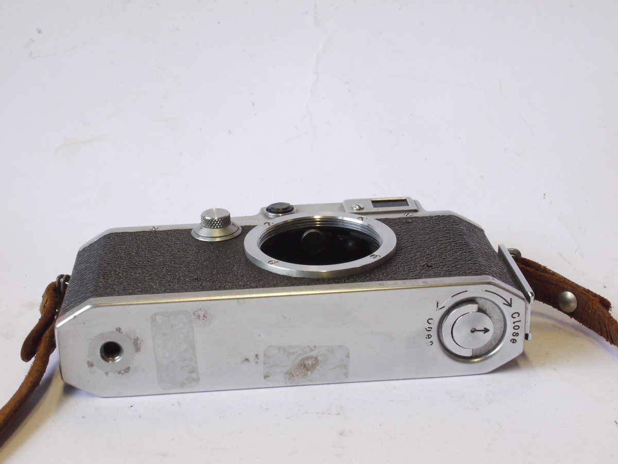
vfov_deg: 24.4
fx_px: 1071
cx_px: 309
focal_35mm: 60
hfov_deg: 32.2
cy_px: 232
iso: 800
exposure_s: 1/60
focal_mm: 30
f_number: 11
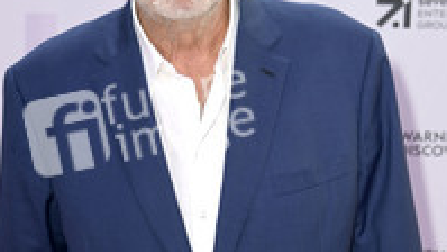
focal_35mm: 143
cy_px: 236
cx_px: 204
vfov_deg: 8.5
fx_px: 1695
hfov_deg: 15.0
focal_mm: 68
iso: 400
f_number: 5.6
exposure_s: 1/250
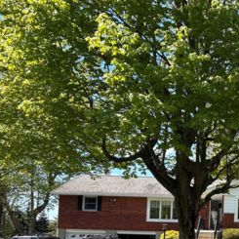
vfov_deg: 27.7
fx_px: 469
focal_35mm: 60
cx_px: 273
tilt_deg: +4.3
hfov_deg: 26.1
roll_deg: -1.9
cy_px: 211
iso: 50
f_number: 1.5
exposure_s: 1/1135
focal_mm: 5.7
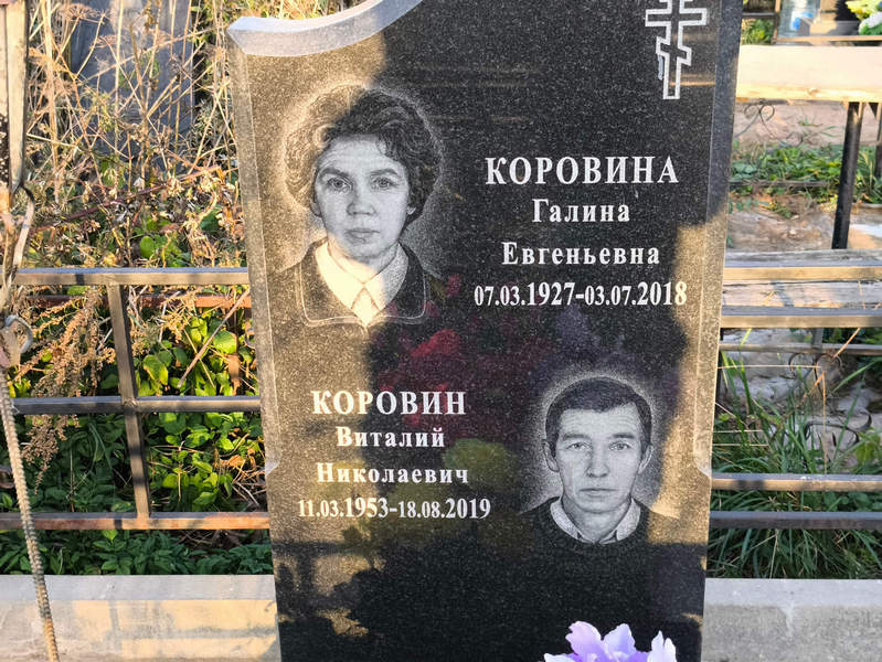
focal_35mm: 50
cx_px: 441
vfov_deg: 29.1
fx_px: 1275
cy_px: 331
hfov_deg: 38.2
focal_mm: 4.71
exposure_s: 1/125
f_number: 1.7
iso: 50
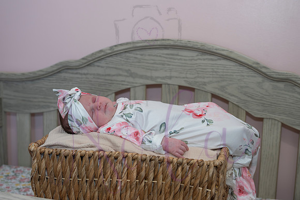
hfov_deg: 40.3
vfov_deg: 27.5
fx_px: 409
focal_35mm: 49
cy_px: 98
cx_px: 146
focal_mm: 47
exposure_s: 1/320
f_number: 4
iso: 800
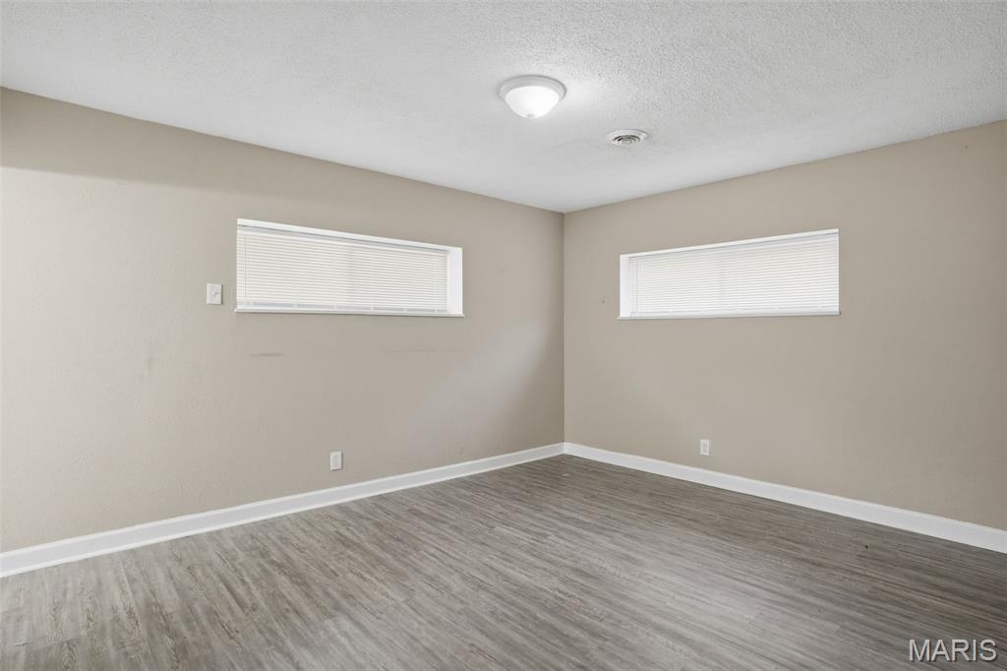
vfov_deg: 67.3
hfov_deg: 90.0
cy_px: 336
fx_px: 503
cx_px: 504
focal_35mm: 18
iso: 320
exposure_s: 1/5
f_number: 8
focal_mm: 18
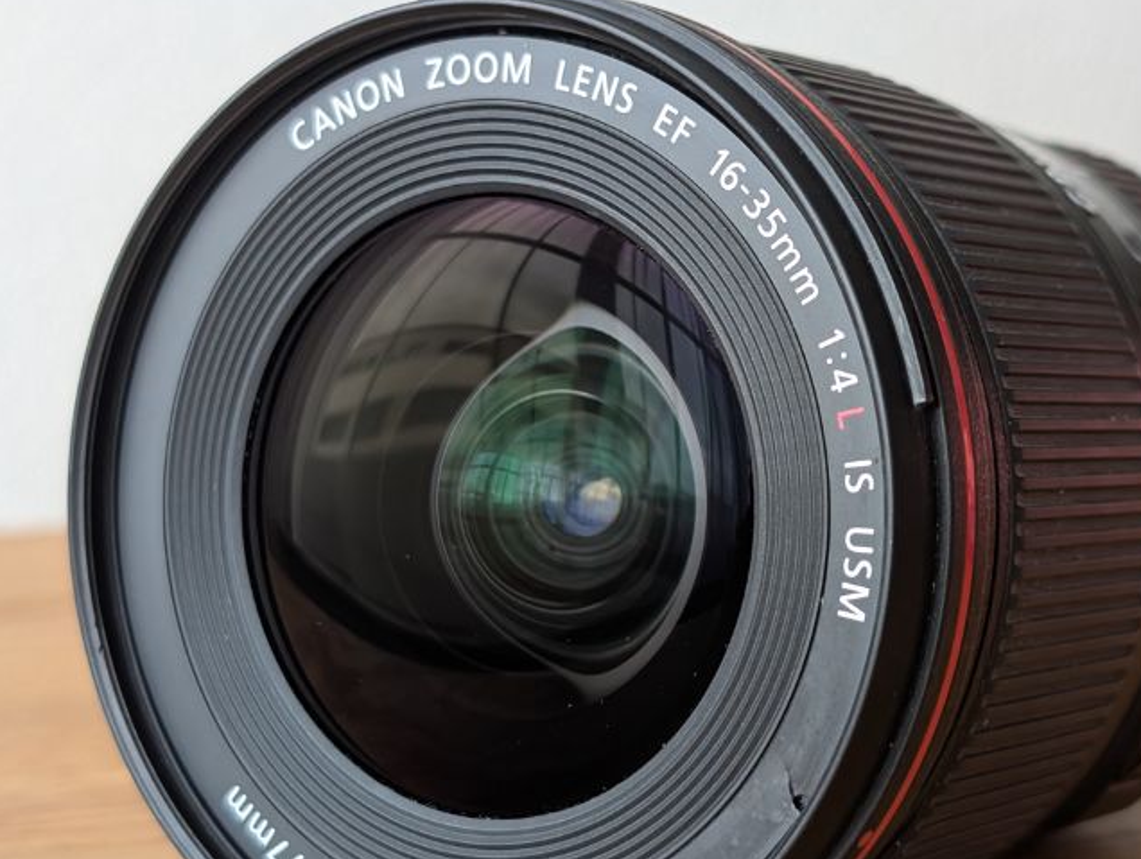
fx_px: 2542
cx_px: 771
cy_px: 422
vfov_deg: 19.2
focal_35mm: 77
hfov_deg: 25.2
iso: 205
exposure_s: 1/62
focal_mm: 6.9
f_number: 1.68
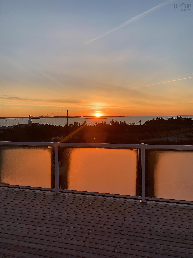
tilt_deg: -2.6
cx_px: 96
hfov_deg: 53.1
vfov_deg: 67.3
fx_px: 193
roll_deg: +1.3
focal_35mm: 26
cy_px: 129
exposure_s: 1/664
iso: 25
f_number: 1.8
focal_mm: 4.25
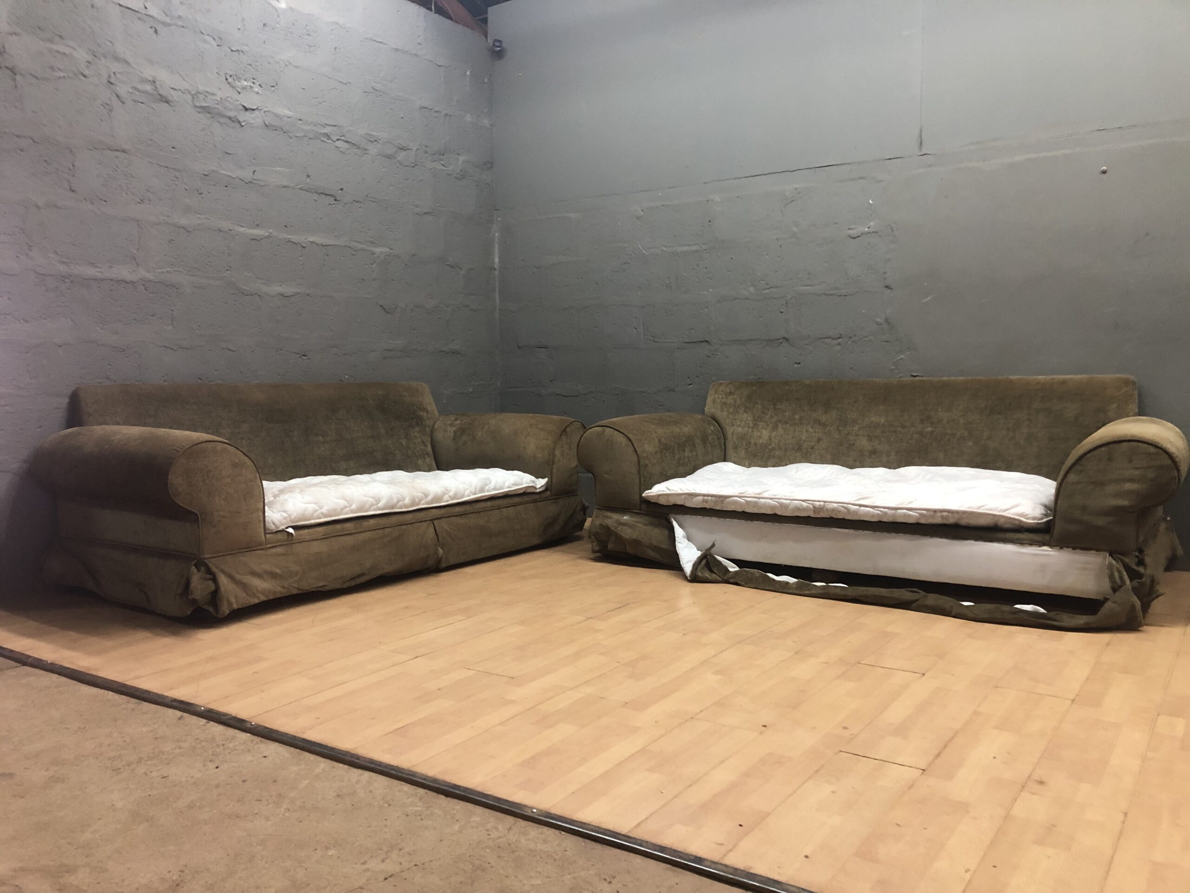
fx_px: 963
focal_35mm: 28
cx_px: 595
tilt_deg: -4.8
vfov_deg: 49.7
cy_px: 446
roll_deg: -0.4
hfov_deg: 63.4
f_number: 1.8
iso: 64
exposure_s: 1/17
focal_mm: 3.99
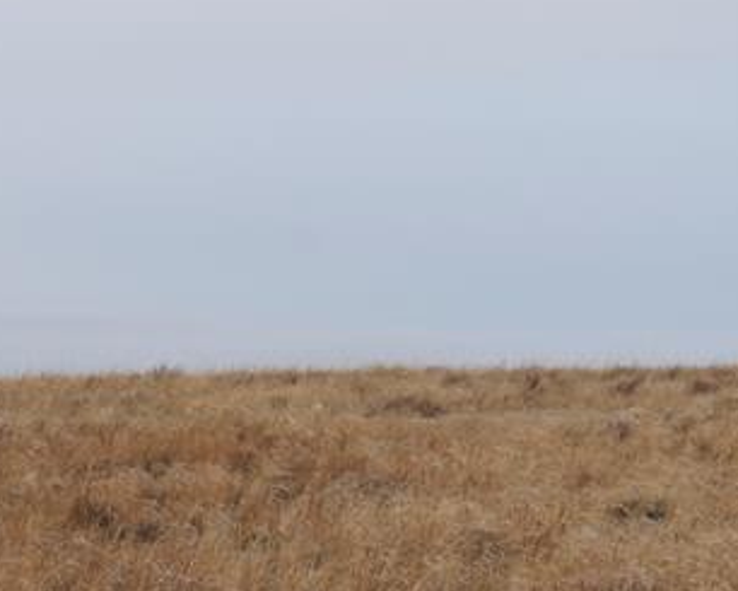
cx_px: 22
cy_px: 458
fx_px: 3539
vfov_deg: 9.5
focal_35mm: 162
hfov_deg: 11.8
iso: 400
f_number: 7.1
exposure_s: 1/60
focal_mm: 55
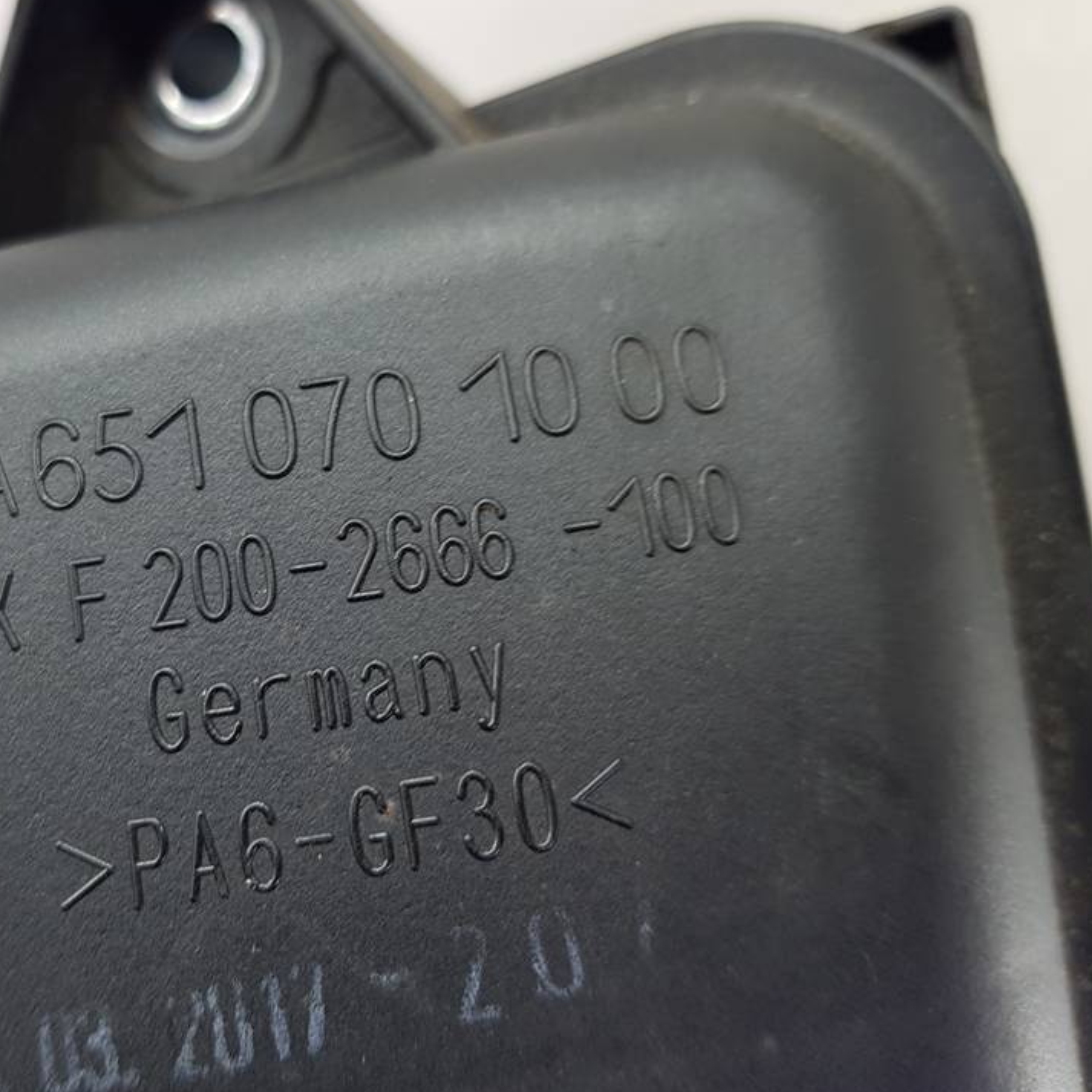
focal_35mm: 33
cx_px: 352
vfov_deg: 49.7
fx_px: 1178
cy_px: 547
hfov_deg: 48.8
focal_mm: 4.2
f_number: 1.7
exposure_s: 1/50
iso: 64
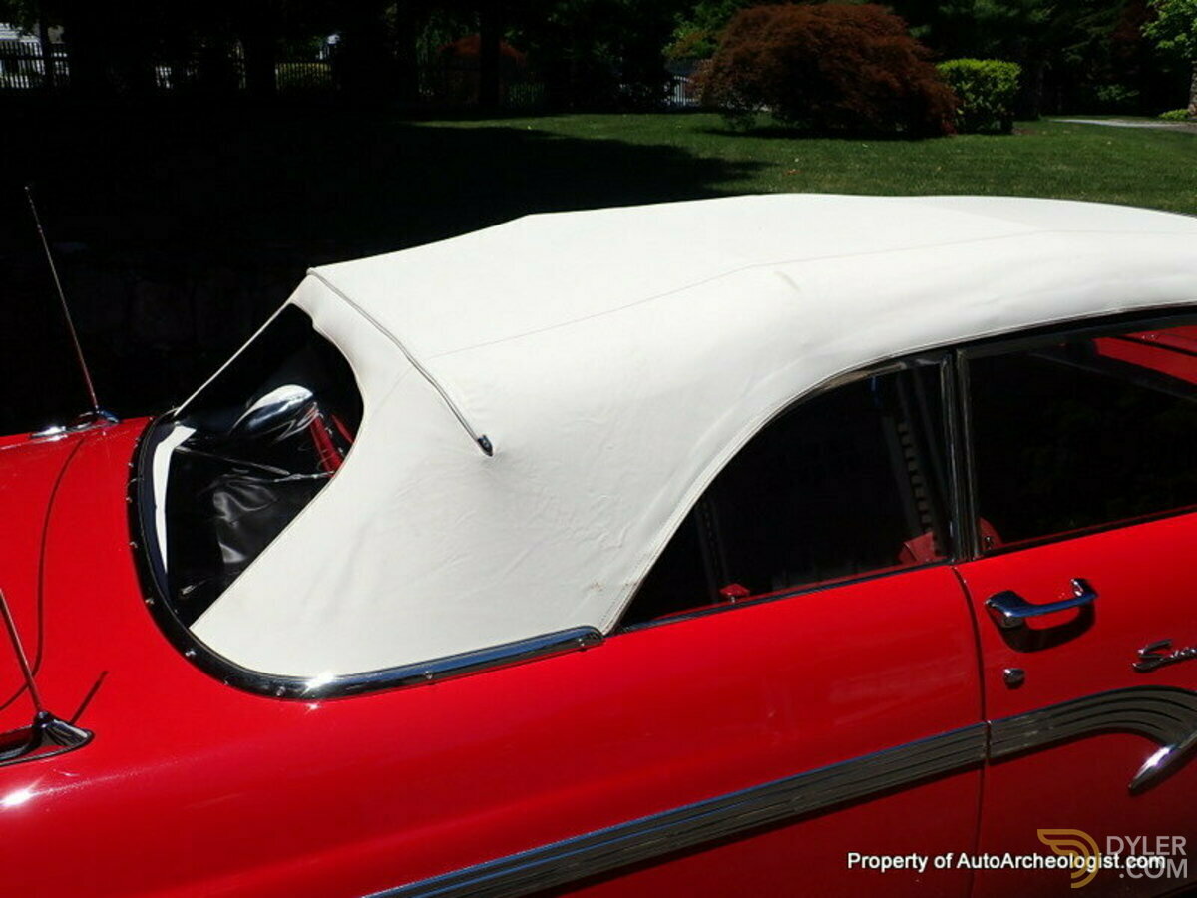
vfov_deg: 46.8
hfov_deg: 60.0
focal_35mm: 30
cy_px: 449
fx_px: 1037
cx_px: 598
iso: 100
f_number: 9
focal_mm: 5.4
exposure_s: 1/160
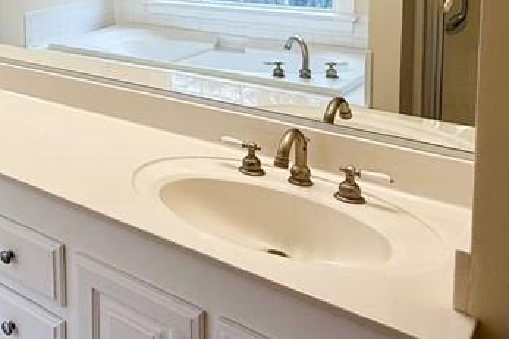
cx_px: -84
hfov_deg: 36.4
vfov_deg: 28.6
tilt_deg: -5.4
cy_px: -25
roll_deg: +2.7
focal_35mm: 43
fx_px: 608
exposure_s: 1/124
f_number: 2.2
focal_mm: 2.22
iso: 64
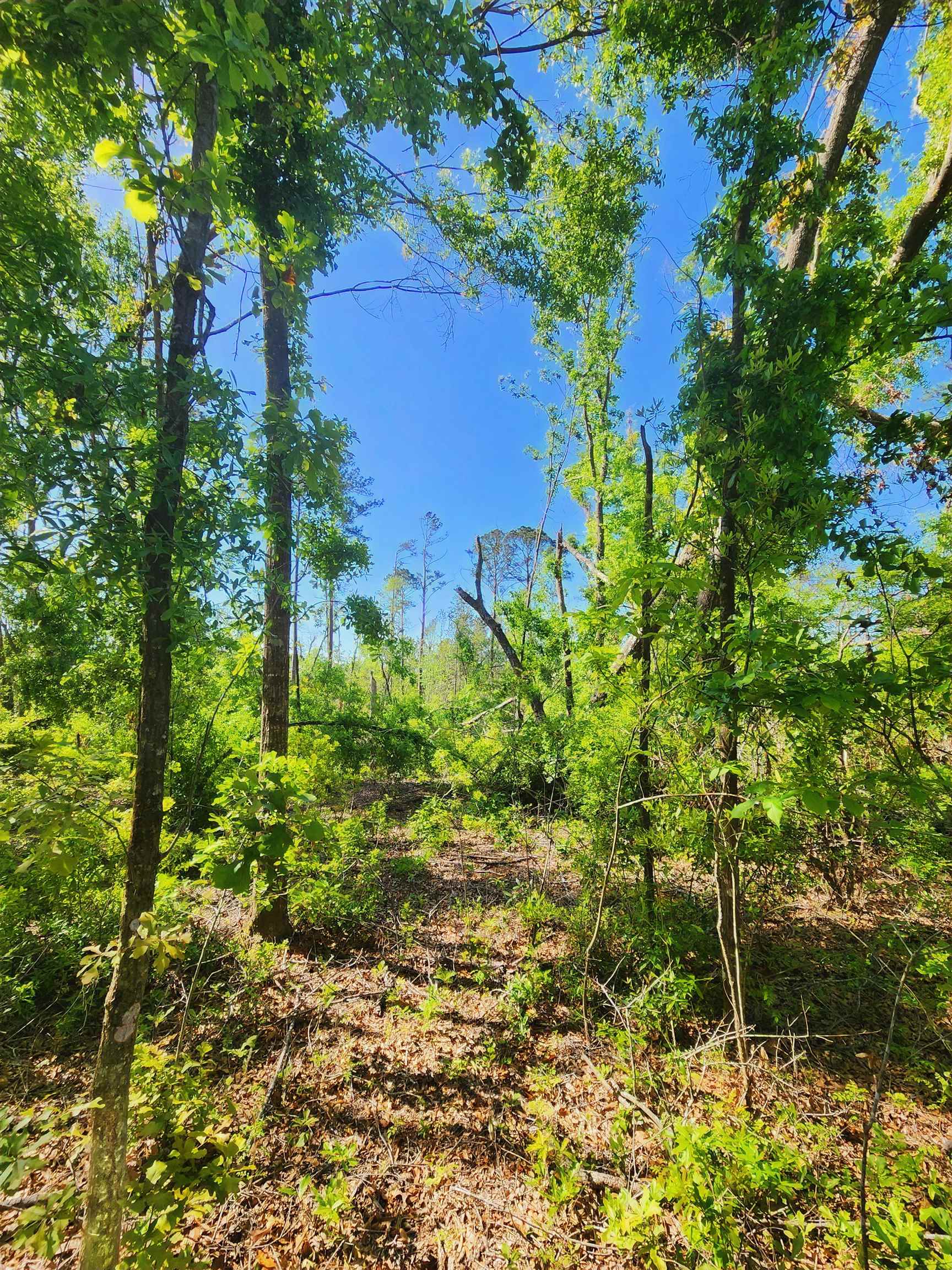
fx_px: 477
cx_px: 476
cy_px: 635
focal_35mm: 13
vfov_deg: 106.2
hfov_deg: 89.9
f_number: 2.2
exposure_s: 1/833
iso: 50
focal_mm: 2.2
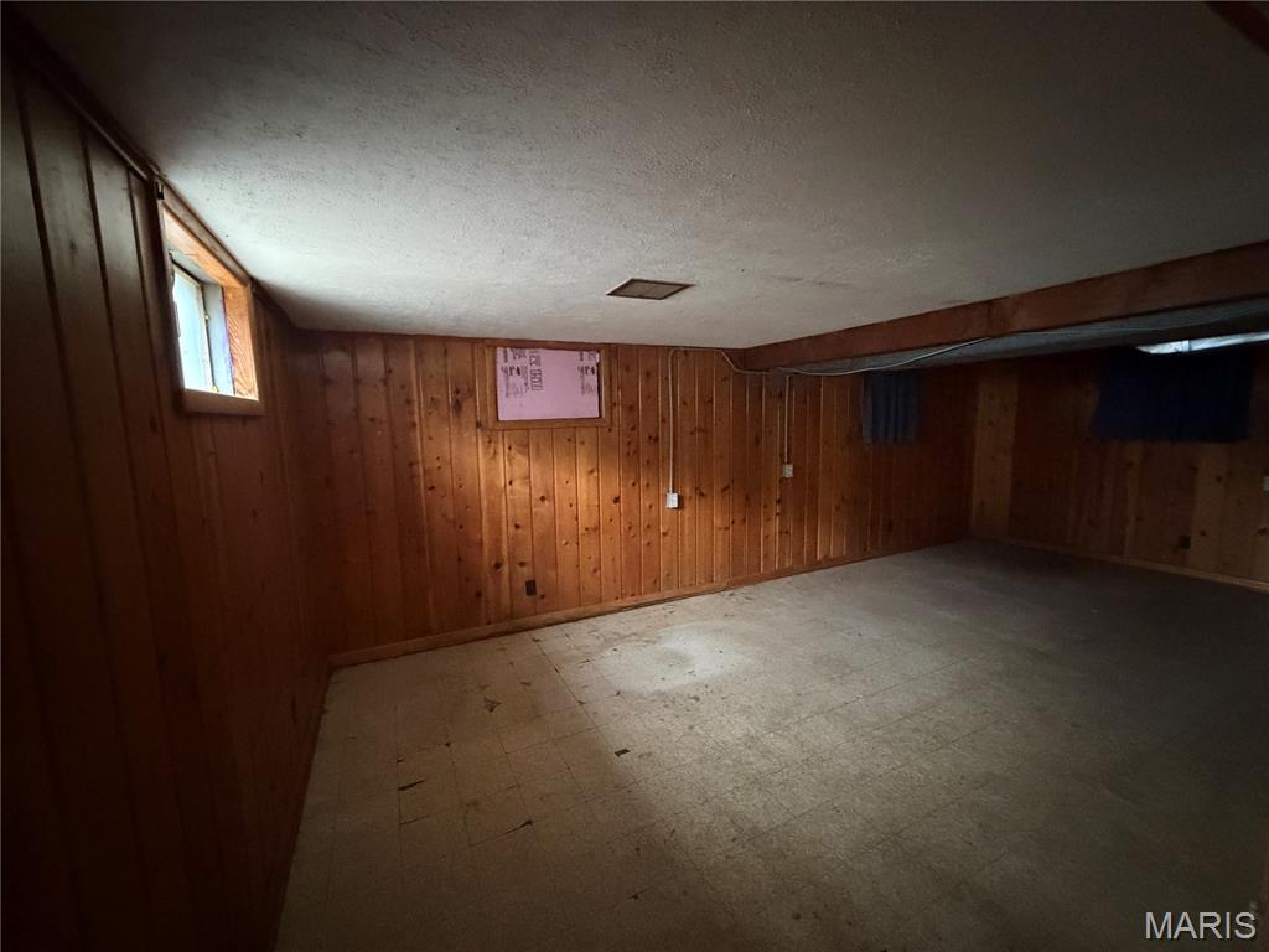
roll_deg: +0.5
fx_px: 513
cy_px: 476
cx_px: 634
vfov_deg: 85.7
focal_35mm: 14
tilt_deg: -6.9
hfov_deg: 102.1
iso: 1600
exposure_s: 1/31
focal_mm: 2.22
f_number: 2.2
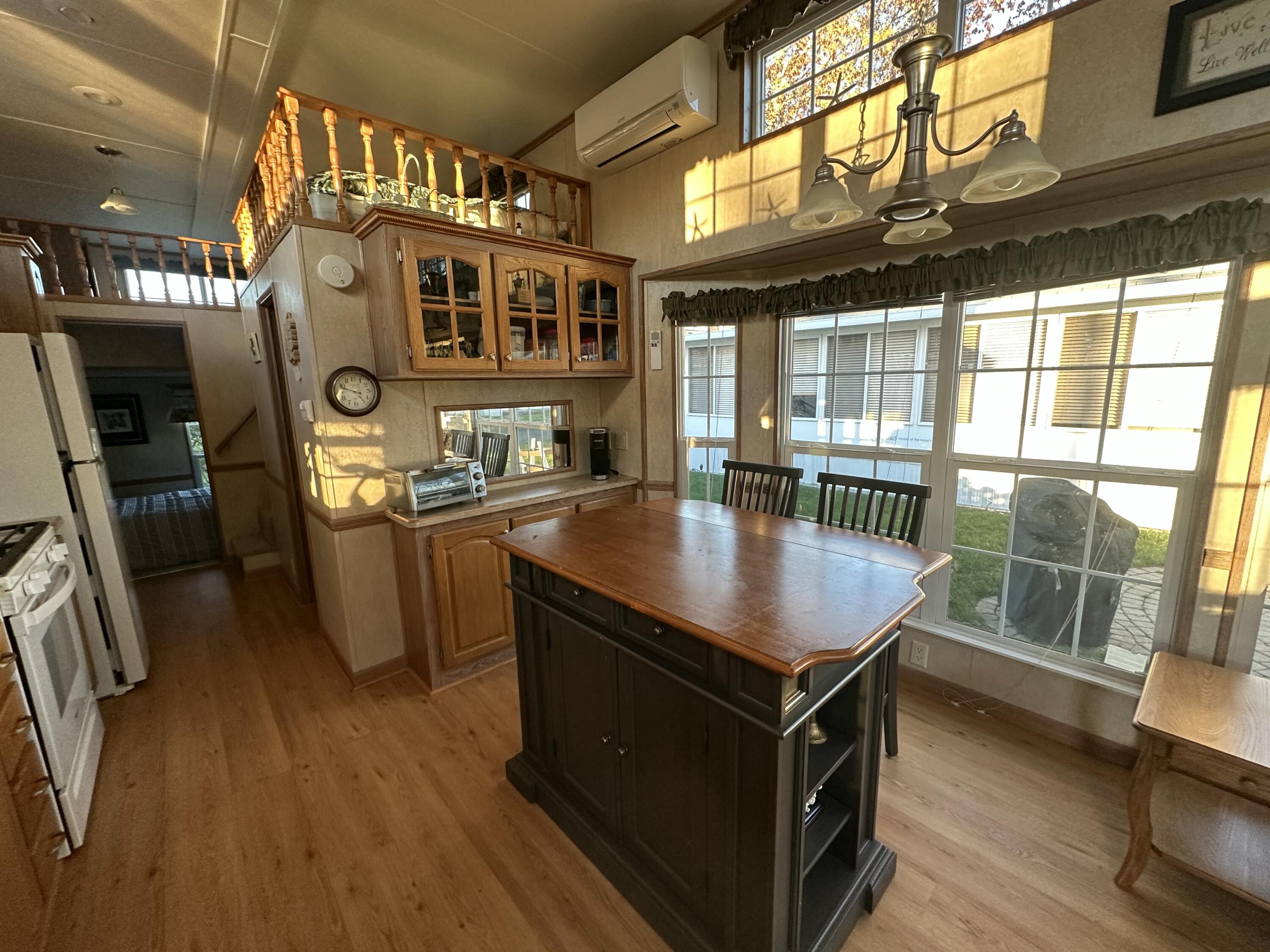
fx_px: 514
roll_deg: +0.7
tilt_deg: -9.7
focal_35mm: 14
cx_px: 635
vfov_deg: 85.7
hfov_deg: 102.1
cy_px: 476
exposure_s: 1/99
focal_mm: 2.22
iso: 250
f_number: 2.2
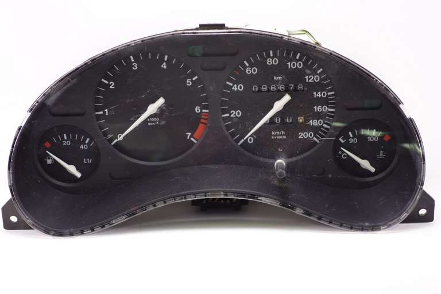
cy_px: 147
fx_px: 919
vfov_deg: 18.2
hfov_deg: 27.0
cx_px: 220
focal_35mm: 75
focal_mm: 27.86
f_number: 4
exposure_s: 1/80
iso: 640
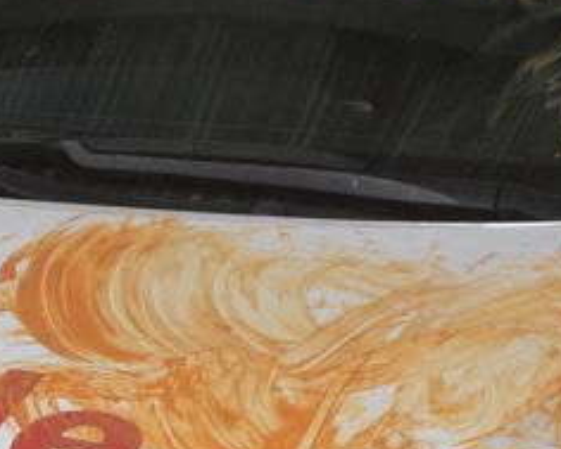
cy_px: 356
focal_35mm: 215
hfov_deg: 8.7
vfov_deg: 7.2
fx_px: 3571
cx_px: -326
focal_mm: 24
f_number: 10
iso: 400
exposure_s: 1/200
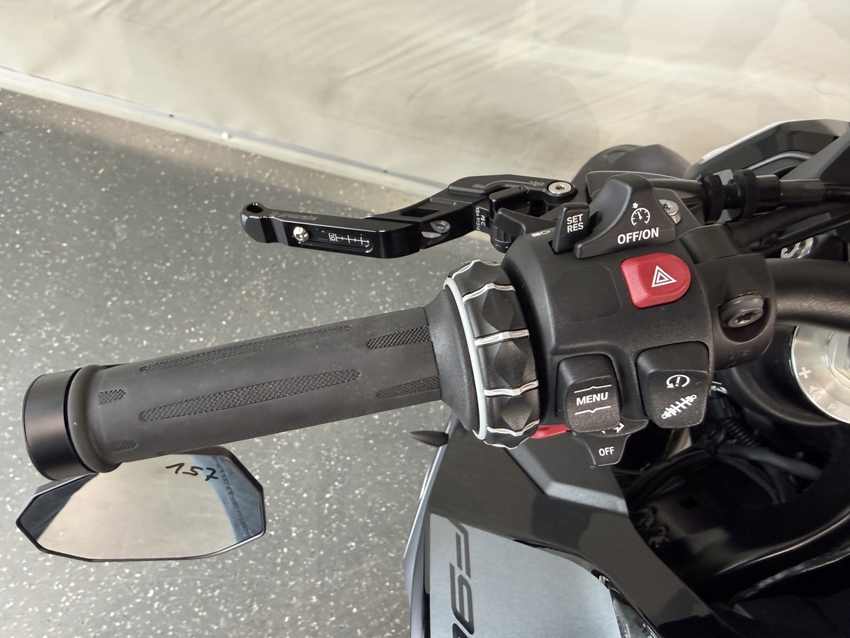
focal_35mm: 25
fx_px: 614
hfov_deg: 69.4
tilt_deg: -64.3
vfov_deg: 54.9
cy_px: 319
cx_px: 425
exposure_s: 1/50
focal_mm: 2.22
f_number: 2.2
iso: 250
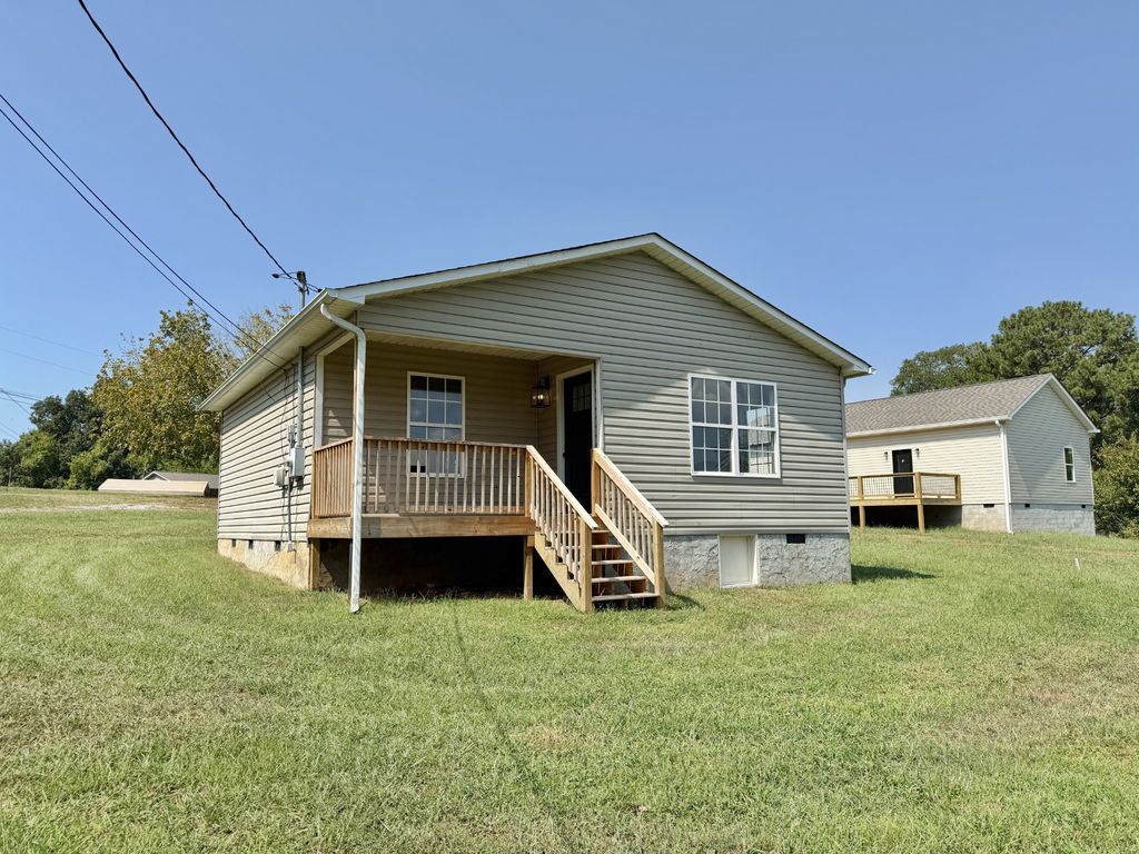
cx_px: 570
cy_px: 427
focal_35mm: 24
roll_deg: +0.5
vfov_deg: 56.8
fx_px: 790
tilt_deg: +7.5
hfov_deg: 71.6
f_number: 1.78
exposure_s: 1/4405
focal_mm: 6.76
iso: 80
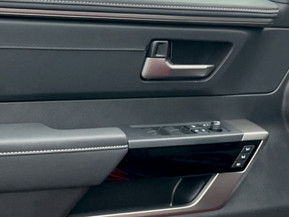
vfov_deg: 22.9
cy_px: 111
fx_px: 534
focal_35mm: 64
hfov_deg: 29.6
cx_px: 61
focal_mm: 3
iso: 32
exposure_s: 1/203
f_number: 1.8
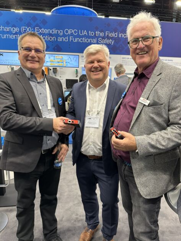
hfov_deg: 56.8
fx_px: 167
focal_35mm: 24
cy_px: 120
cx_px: 90
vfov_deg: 71.6
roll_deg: -1.5
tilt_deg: -9.8
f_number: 1.78
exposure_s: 1/100
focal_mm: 6.86
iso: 100
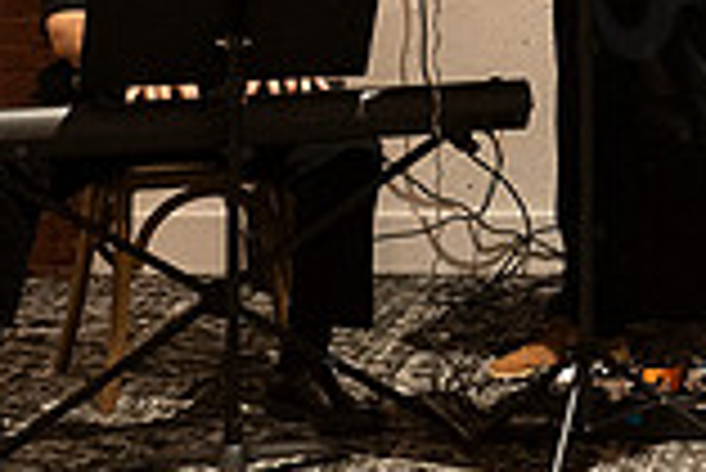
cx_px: 1138
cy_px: -263
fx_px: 2748
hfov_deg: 13.6
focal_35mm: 140
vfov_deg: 9.5
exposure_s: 1/125
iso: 5000
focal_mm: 25.5
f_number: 4
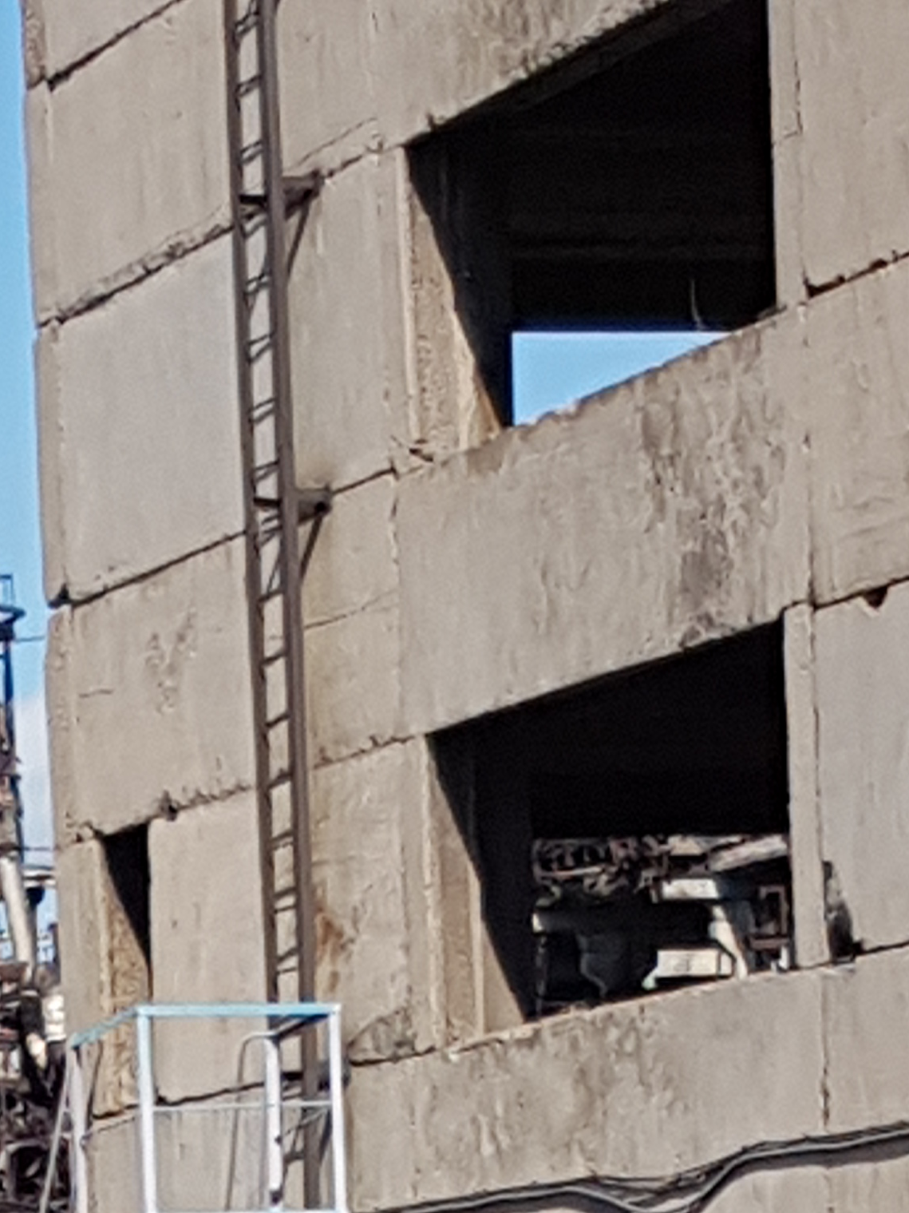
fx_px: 2416
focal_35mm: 69
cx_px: 4
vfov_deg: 24.4
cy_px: 1597
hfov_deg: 20.6
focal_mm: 4.2
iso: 40
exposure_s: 1/2208
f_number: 1.7
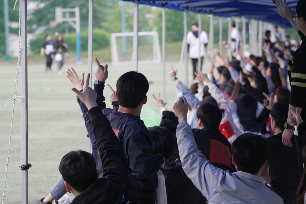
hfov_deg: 12.2
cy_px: 102
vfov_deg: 8.2
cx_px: 153
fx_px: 1427
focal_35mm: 168
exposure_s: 1/50
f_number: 4
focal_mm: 112
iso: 125
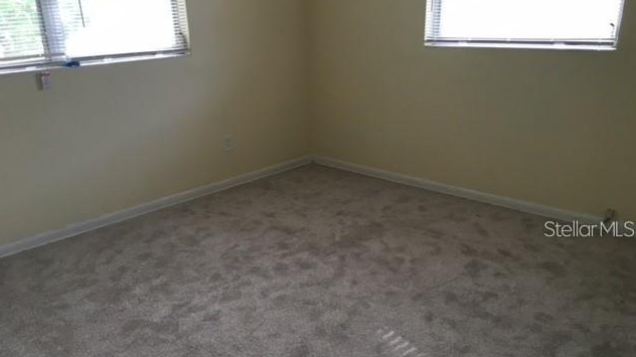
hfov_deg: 61.0
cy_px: 228
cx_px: 317
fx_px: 539
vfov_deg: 36.4
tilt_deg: -25.6
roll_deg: +2.4
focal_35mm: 32
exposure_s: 1/30
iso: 64
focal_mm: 4.15
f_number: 2.2
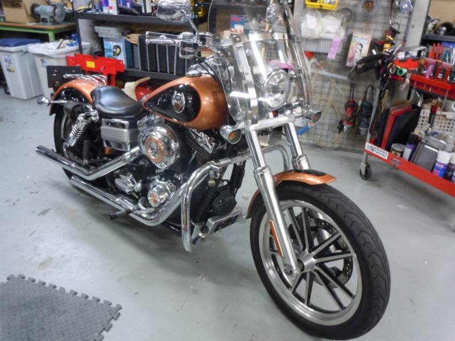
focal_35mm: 28
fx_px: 368
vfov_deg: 49.7
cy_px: 170
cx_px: 228
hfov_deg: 63.4
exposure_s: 1/13
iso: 400
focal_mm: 5
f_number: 3.7
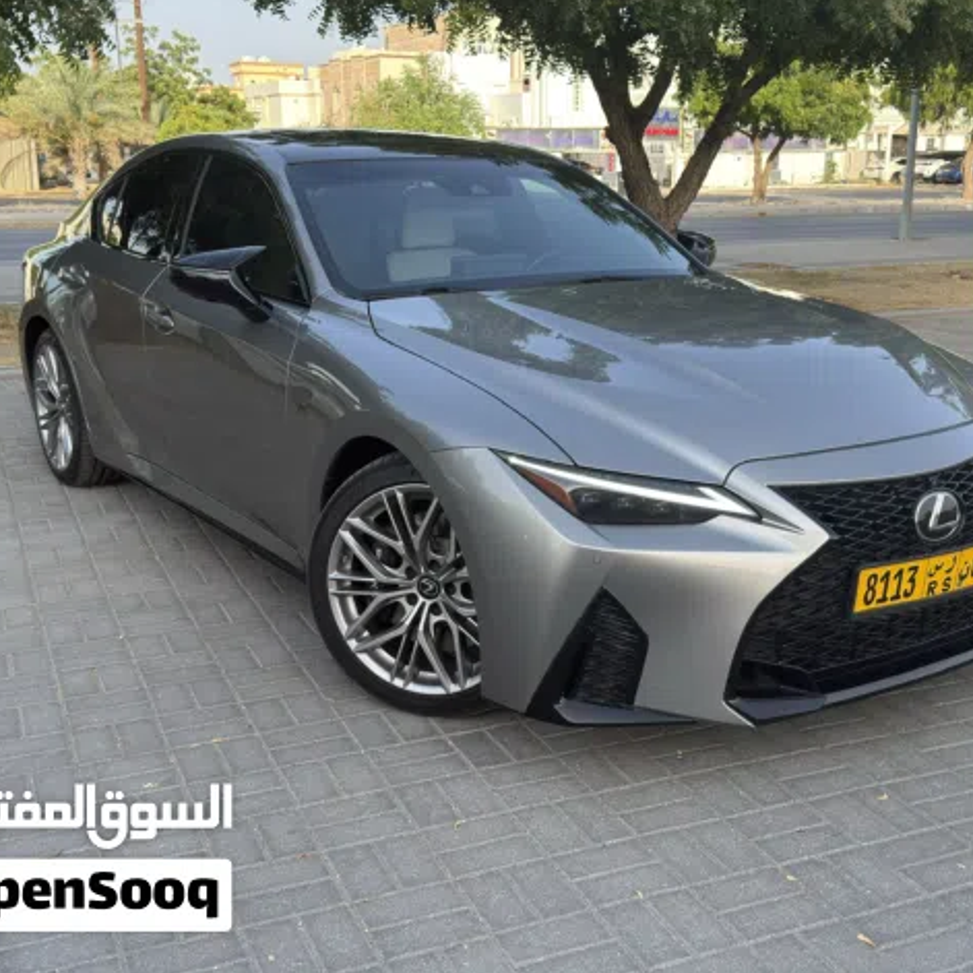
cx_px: 543
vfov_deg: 40.0
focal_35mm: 42
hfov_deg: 40.0
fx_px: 1336
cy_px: 485
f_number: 1.78
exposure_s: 1/1282
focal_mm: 6.76
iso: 80
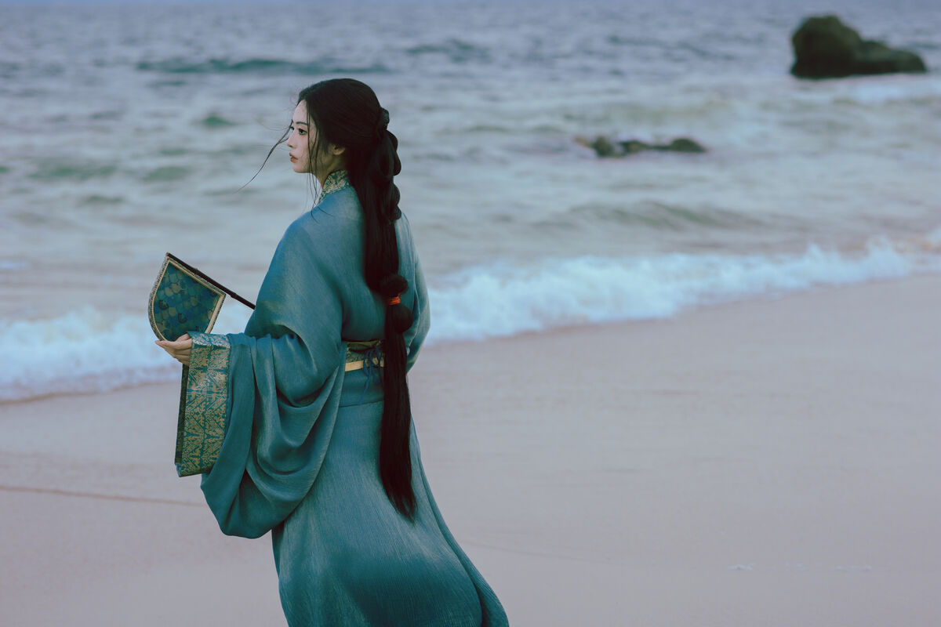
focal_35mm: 85
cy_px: 314
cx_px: 470
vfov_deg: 16.1
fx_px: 2222
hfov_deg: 23.9
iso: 250
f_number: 3.2
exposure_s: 1/500
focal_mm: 85
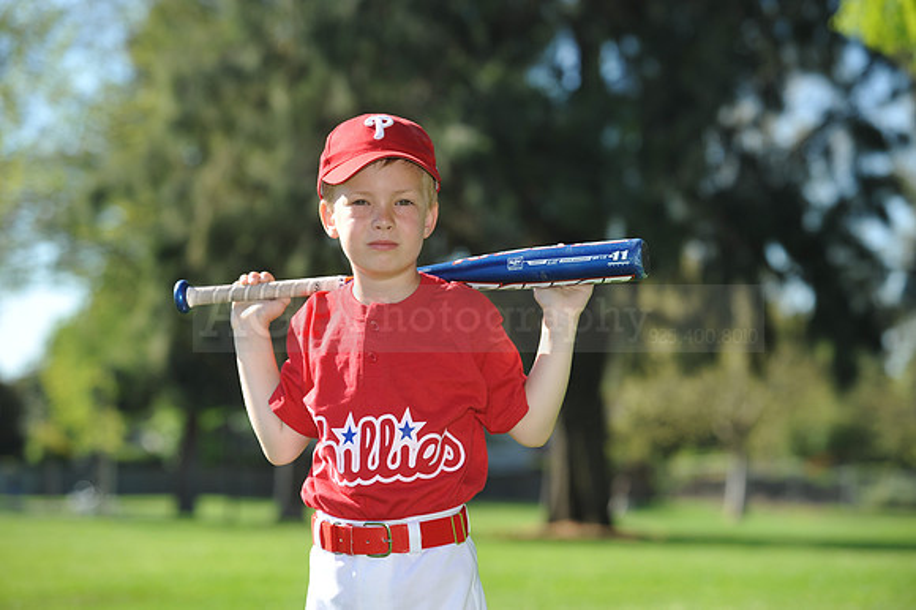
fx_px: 3687
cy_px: 305
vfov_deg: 9.5
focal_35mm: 145
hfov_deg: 14.2
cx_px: 458
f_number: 5.6
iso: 200
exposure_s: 1/400
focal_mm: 145
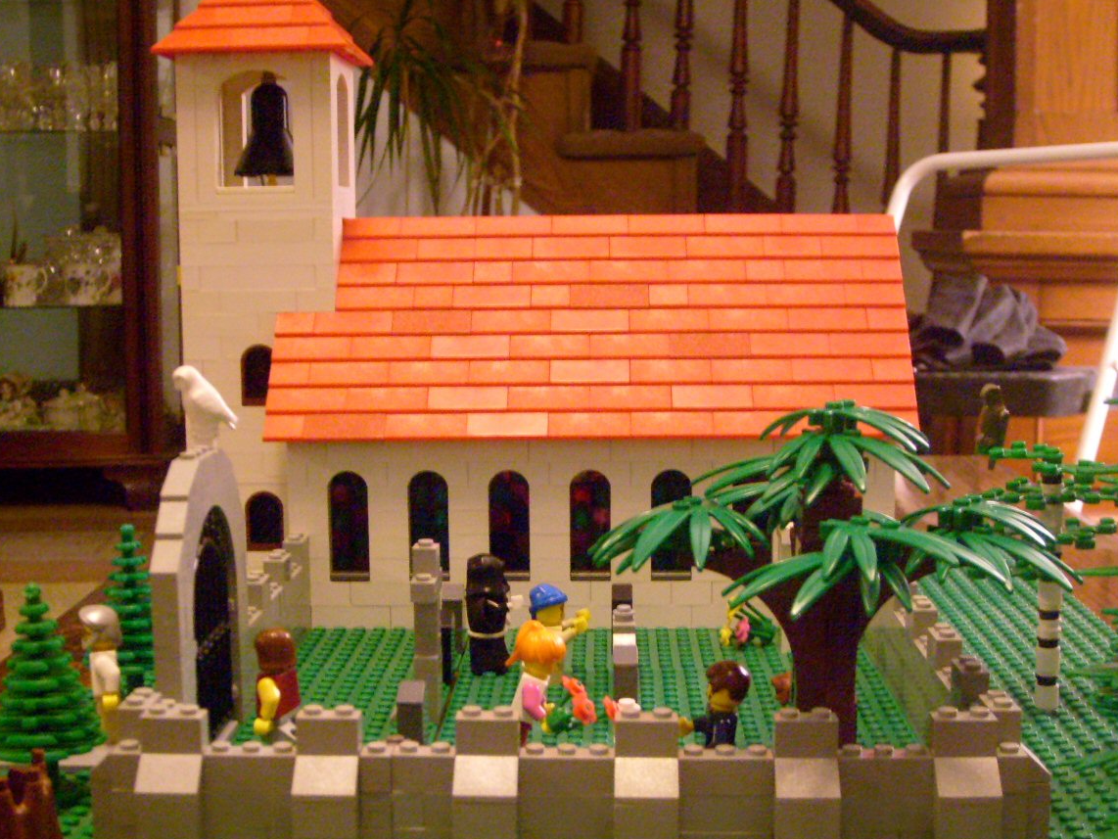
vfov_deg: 27.5
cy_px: 470
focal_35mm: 53
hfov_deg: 36.2
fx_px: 1712
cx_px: 550
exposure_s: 1/6
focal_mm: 7.2
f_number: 3
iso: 200
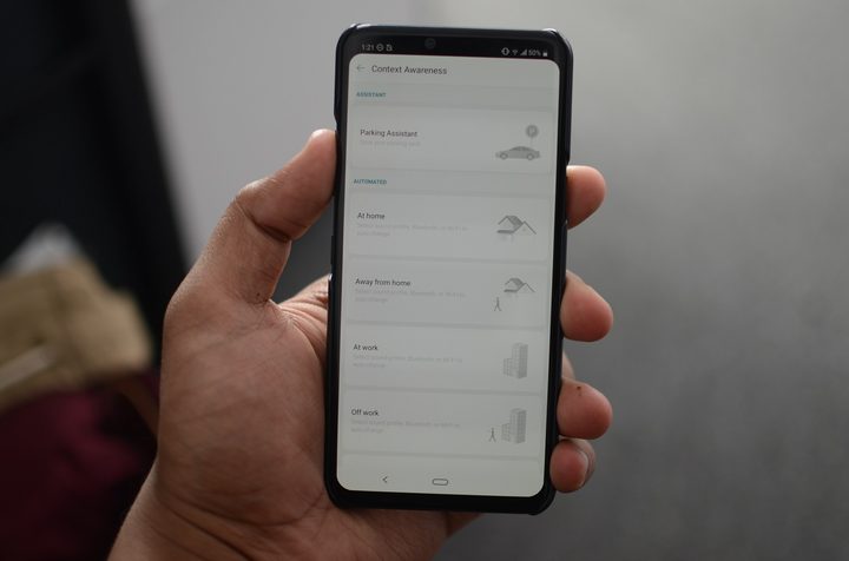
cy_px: 280
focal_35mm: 52
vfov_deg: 25.6
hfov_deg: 37.9
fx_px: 1235
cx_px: 424
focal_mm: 35
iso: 160
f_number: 1.8
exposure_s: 1/125
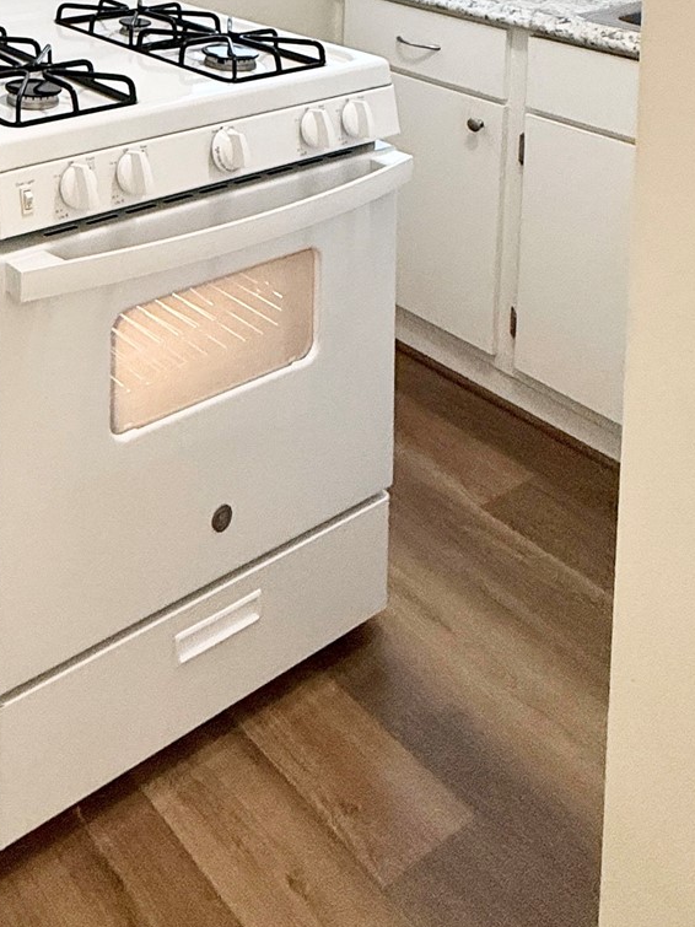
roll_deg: -0.1
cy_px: -160
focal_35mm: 38
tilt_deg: -2.7
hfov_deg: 32.9
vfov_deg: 38.0
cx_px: -77
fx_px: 1018
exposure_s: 1/120
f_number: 2.2
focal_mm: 2.22
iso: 250
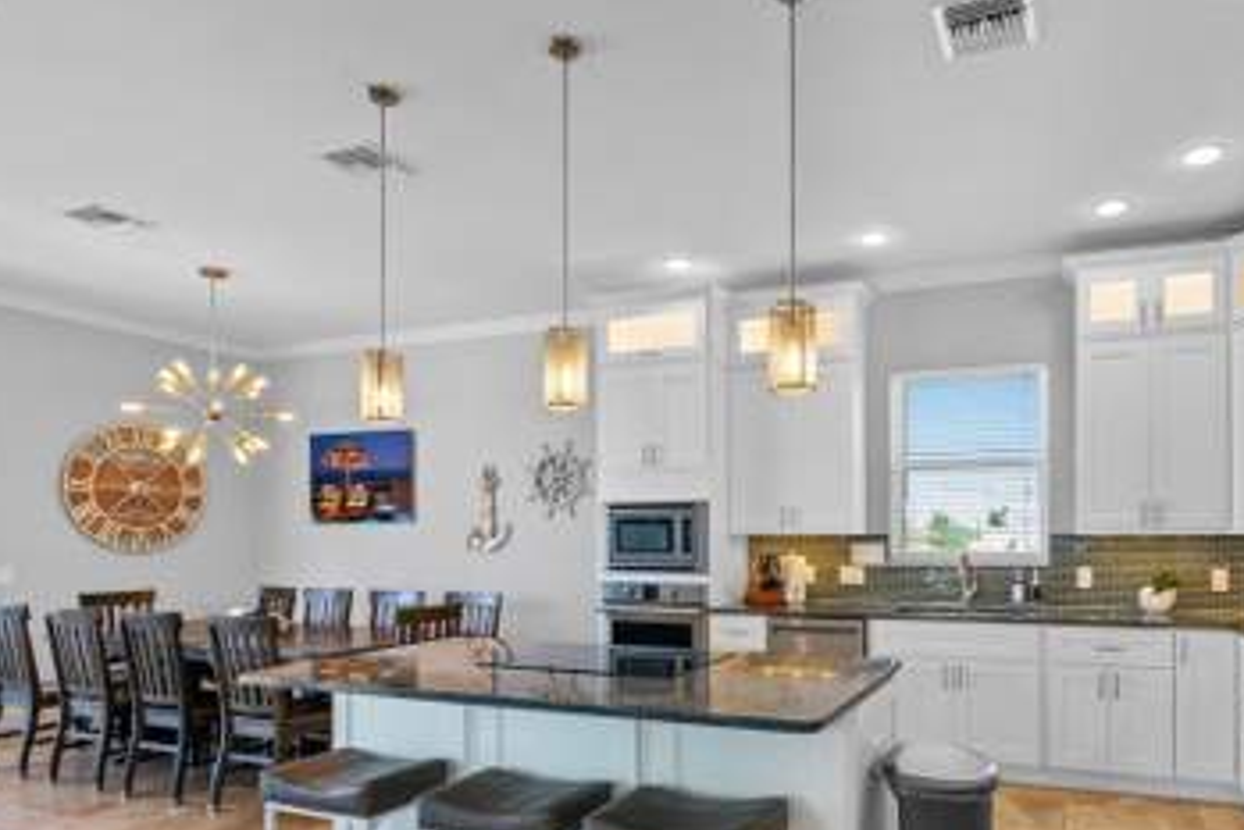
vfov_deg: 56.4
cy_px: 534
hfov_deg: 77.2
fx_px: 760
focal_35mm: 22
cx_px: 777
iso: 400
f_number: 8
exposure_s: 1/50
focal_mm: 16
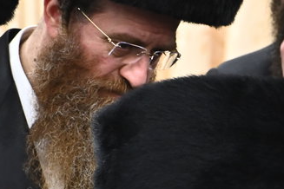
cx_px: 368
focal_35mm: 855
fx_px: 6744
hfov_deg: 2.4
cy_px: 321
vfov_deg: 1.6
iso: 1600
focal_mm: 200
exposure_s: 1/200
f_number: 5.6
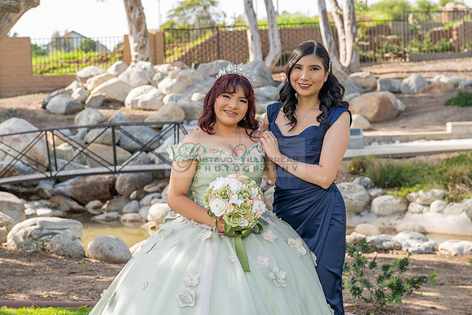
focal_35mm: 70
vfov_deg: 19.5
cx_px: 236
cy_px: 158
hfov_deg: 28.8
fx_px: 918
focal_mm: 70
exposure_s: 1/320
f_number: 5.6
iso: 200
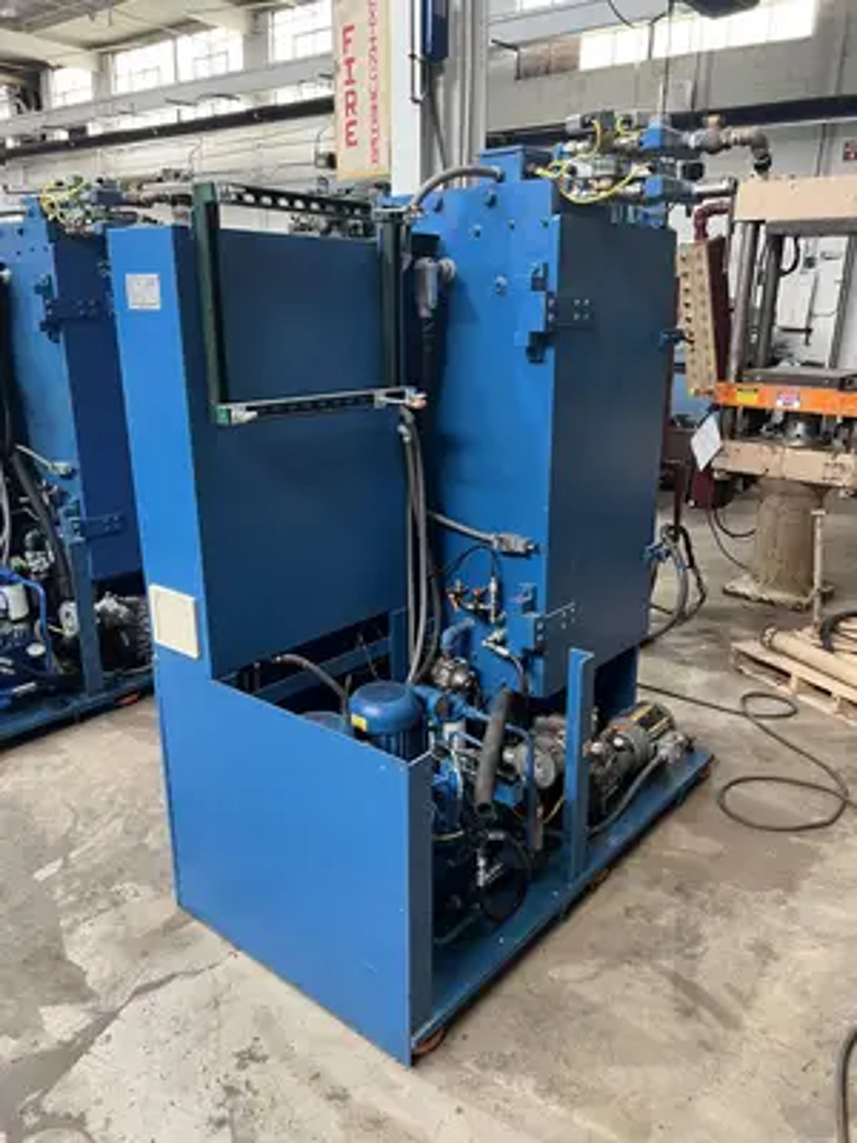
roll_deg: -0.9
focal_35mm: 26
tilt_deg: -17.9
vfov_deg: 67.3
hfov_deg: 53.1
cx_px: 428
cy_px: 572
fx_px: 858
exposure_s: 1/60
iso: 125
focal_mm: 5.7
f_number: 1.5
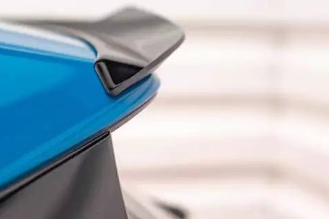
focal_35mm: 76
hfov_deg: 26.5
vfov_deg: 17.9
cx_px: 113
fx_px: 694
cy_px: 95
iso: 1000
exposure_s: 1/125
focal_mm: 35
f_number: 2.5
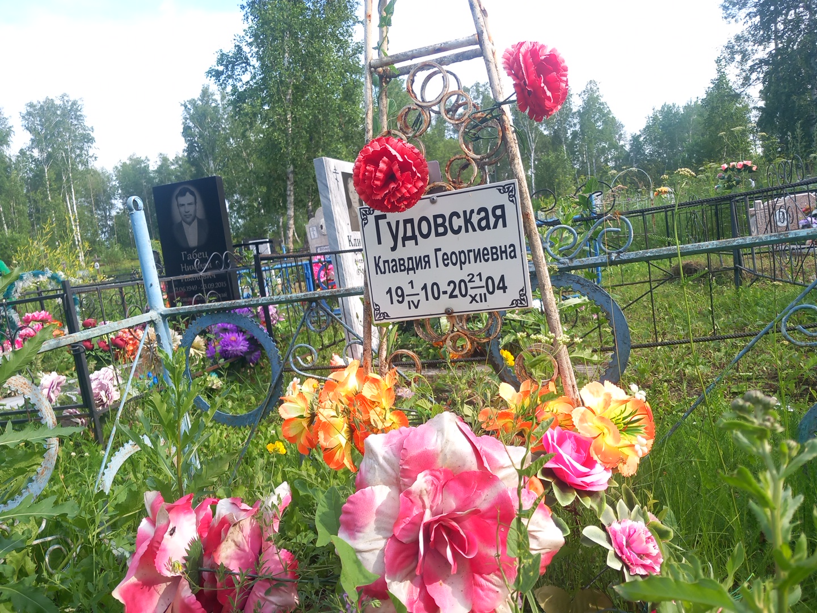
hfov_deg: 65.3
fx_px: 637
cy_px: 306
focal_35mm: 27
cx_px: 408
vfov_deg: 51.4
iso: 20
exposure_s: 1/152
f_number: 1.8
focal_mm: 4
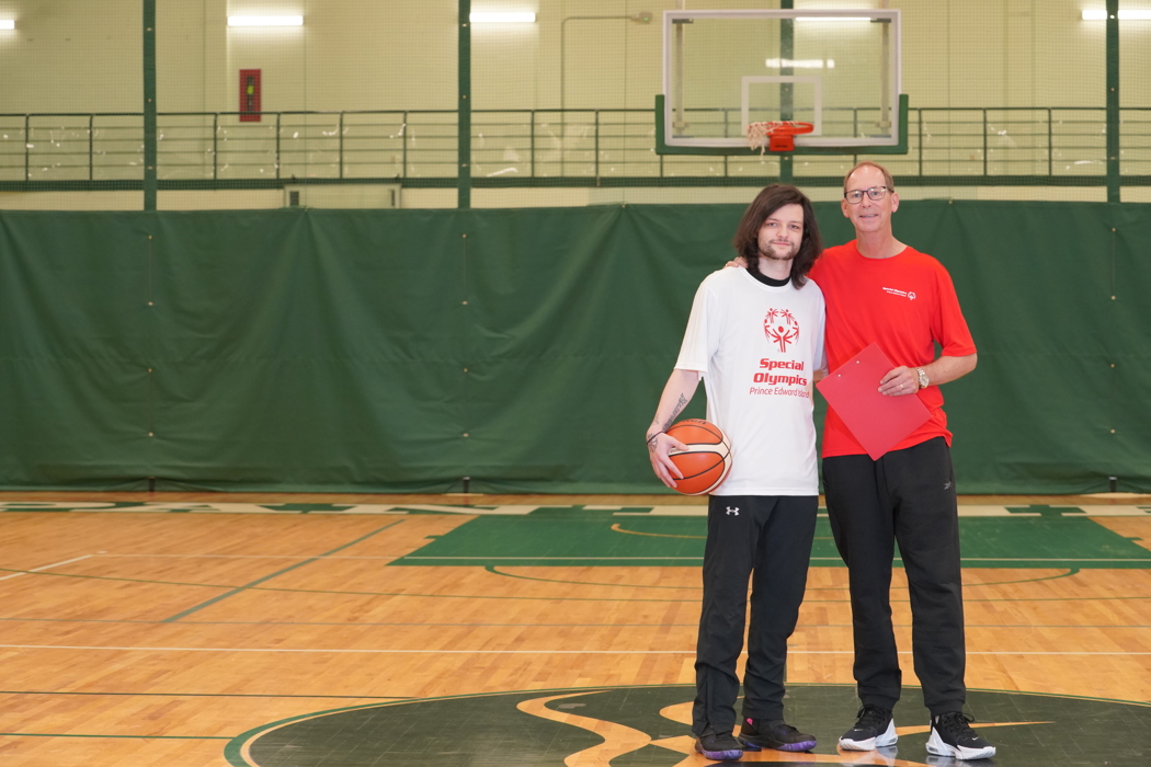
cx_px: 576
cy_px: 384
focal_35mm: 86
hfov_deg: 23.6
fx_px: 2749
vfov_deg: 15.9
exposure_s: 1/250
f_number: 6.3
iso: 3200
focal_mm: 86
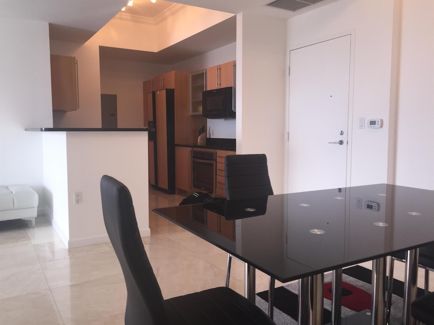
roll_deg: -1.0
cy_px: 162
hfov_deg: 61.7
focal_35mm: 29
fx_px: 364
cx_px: 217
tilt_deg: -5.9
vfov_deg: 48.2
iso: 32
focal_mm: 4.15
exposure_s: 1/30
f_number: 2.2
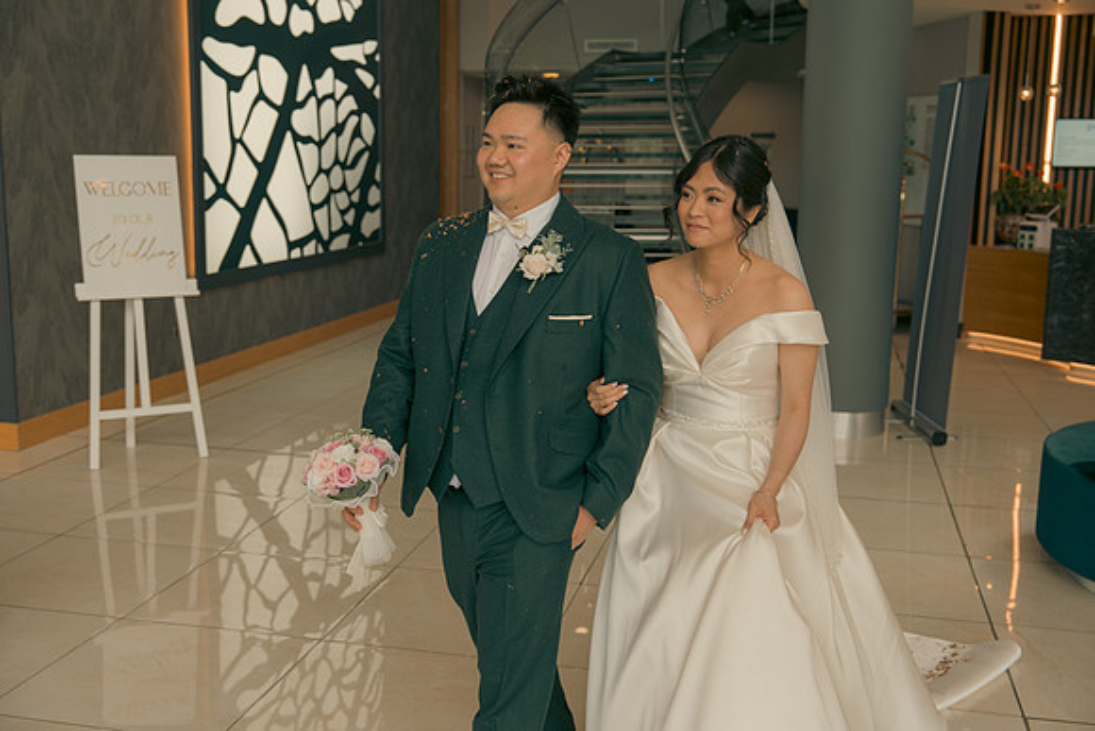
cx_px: 548
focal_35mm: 39
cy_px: 366
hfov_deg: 49.5
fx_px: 1186
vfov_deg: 34.2
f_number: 3.5
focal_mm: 39
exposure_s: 1/160
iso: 250
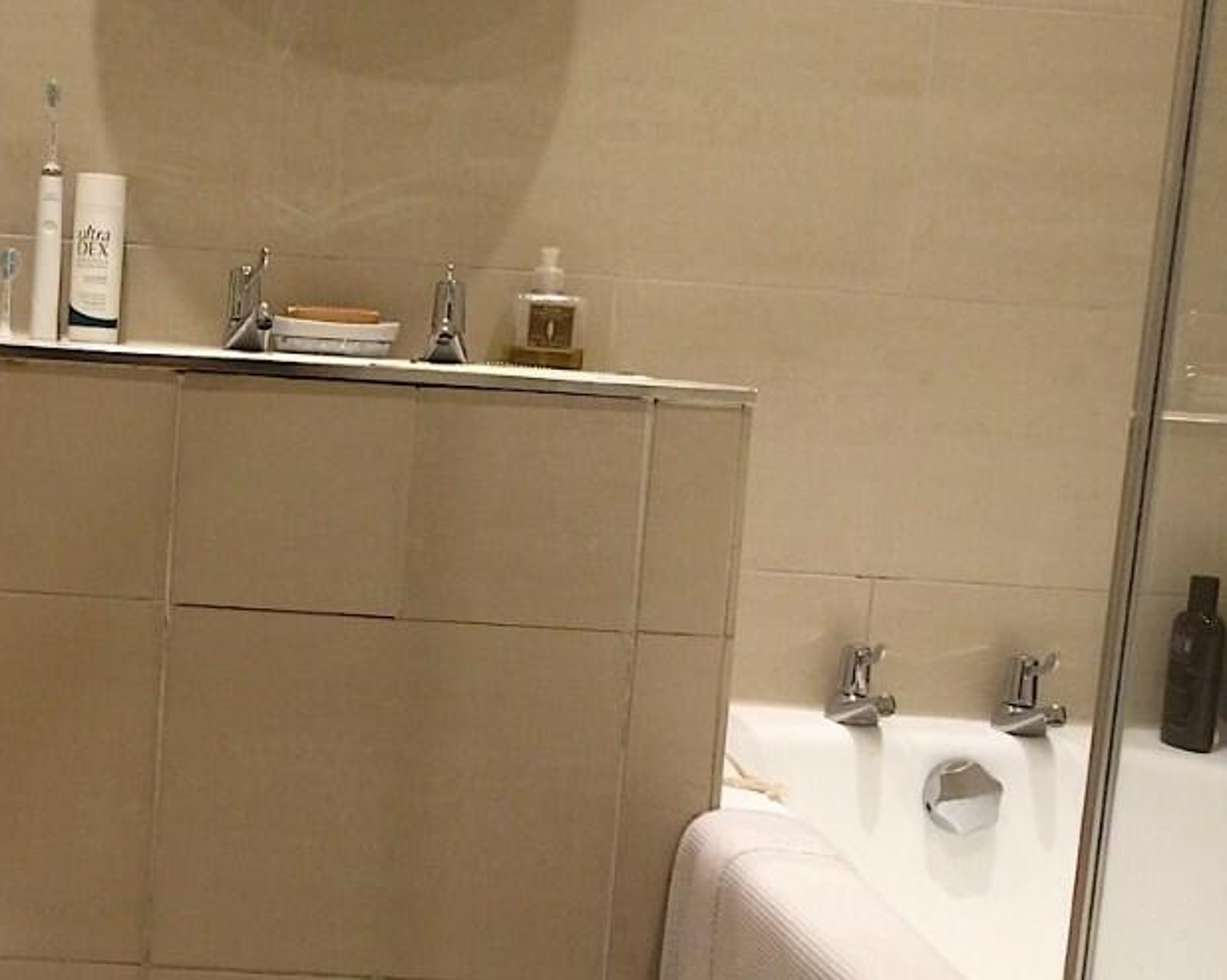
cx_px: 296
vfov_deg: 32.0
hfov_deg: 38.5
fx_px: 1706
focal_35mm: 47
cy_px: 537
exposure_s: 1/33
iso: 80
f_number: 2.2
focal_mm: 4.15
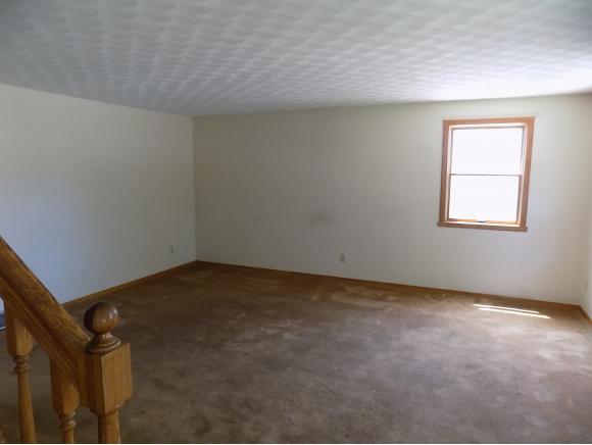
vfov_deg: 59.0
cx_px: 296
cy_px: 222
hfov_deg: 73.9
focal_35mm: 23
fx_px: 394
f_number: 3.1
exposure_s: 1/30
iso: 200
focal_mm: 4
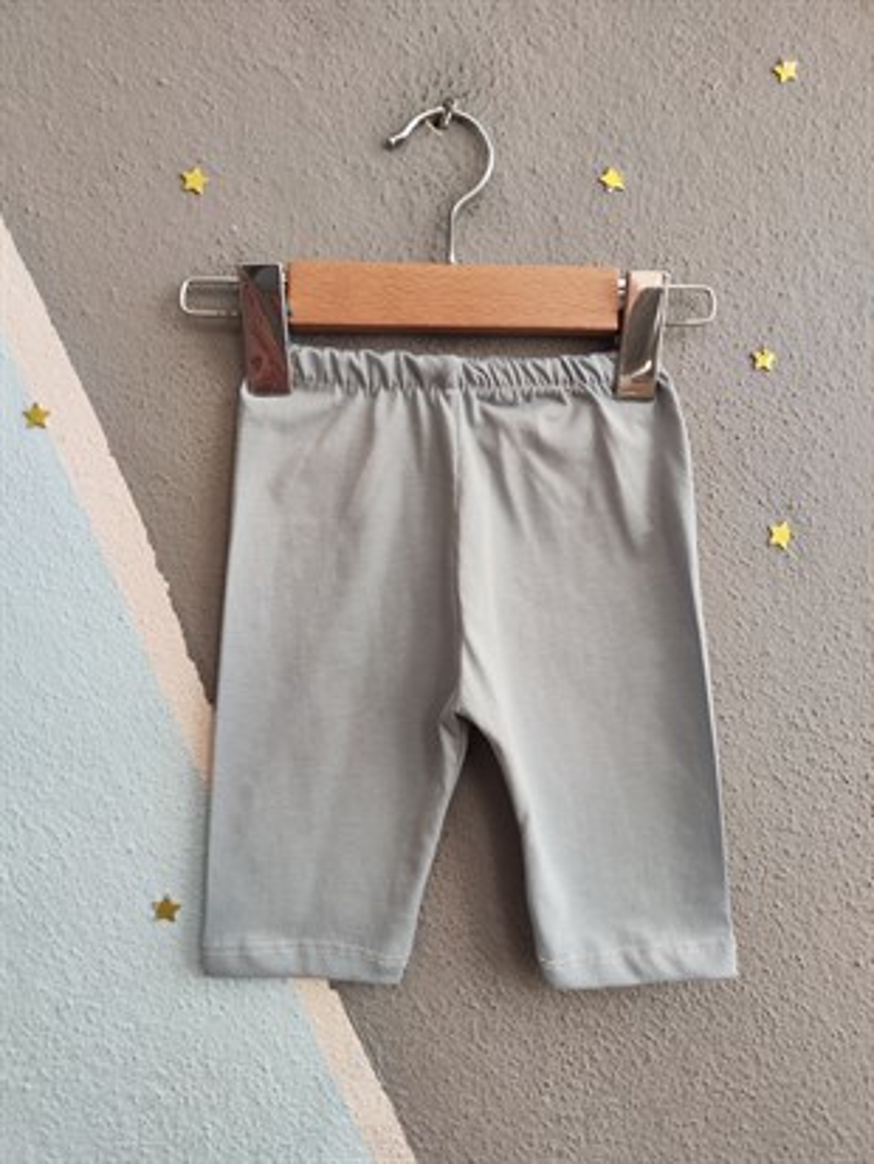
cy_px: 582
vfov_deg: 71.6
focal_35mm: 24
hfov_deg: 56.8
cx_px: 437
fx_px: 808
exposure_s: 1/100
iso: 248
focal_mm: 5.59
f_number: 1.88
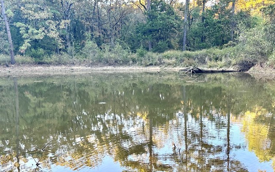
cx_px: 144
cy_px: 118
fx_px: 307
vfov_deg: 31.0
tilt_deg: -12.1
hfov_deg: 48.2
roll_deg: +2.0
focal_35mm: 41
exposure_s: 1/121
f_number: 1.78
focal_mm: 6.86
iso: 64
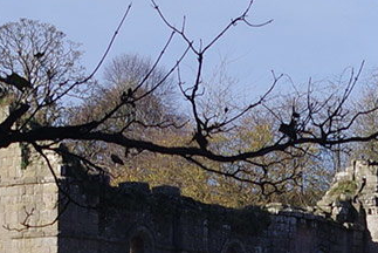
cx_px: 425
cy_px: 282
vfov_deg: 5.6
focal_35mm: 247
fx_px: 2596
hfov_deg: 8.3
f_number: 5.6
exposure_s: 1/125
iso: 100
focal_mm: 26
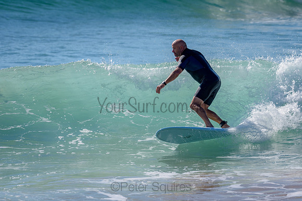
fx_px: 3188
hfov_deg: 5.4
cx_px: 185
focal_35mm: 380
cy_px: 79
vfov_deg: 3.6
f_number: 5.6
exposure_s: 1/2000
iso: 125
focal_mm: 310
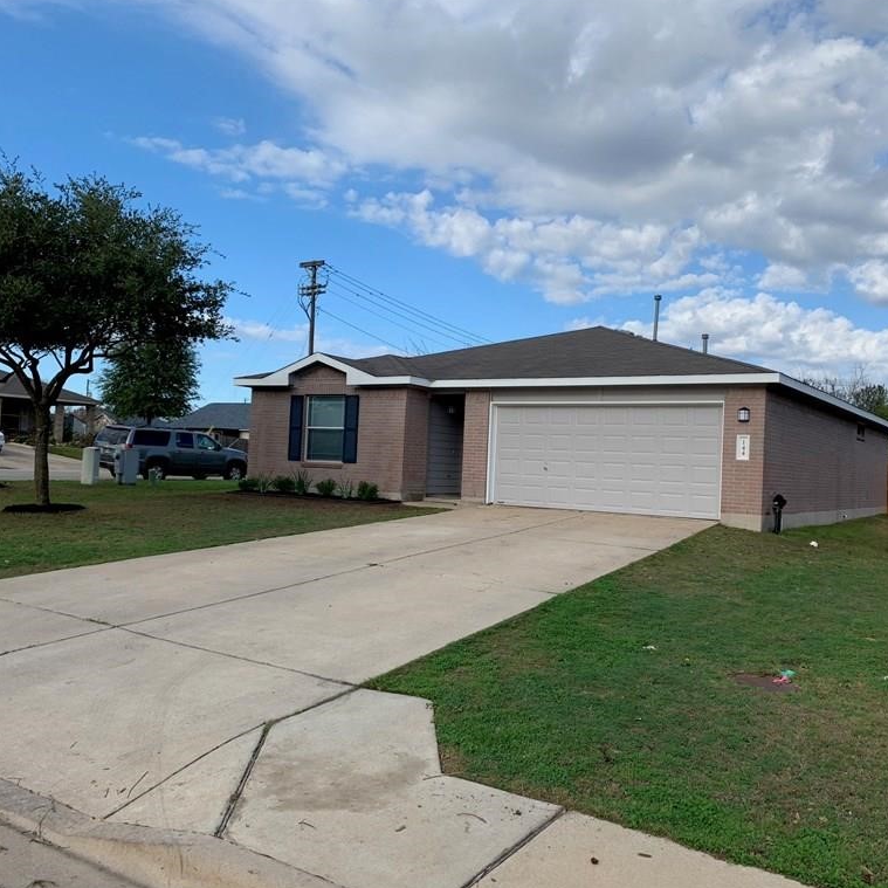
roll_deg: -2.5
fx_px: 900
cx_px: 482
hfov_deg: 52.5
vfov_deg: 52.5
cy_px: 443
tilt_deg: +2.4
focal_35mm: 31
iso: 25
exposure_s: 1/1845
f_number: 1.8
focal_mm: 4.25
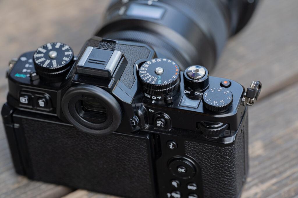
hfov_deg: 19.5
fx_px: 869
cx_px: 149
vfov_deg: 13.0
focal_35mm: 105
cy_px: 99
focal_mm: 105
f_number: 6.3
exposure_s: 1/250
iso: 800
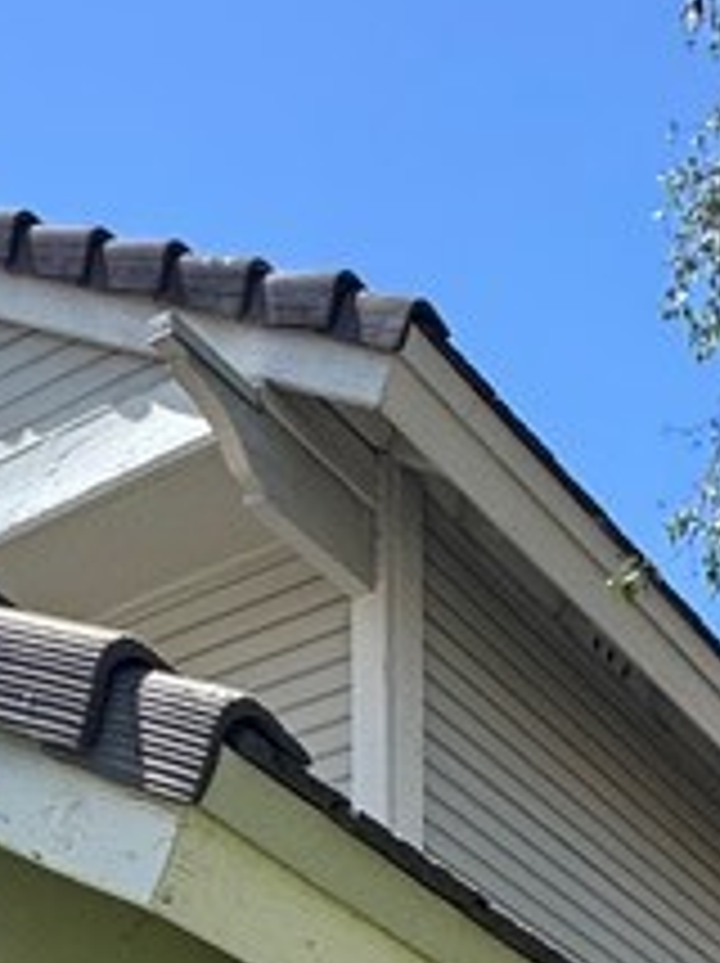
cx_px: 729
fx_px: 1862
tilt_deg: -4.4
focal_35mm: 67
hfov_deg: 21.1
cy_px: 1930
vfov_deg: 18.6
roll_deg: -0.5
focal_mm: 2.22
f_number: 2.2
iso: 40
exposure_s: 1/501
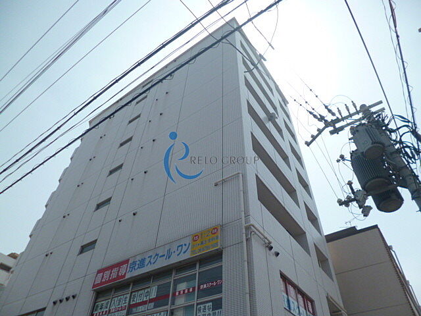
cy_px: 158
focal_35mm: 24
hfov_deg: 71.6
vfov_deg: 56.8
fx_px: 292
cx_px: 210
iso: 100
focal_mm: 4.3
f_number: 9
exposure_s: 1/200
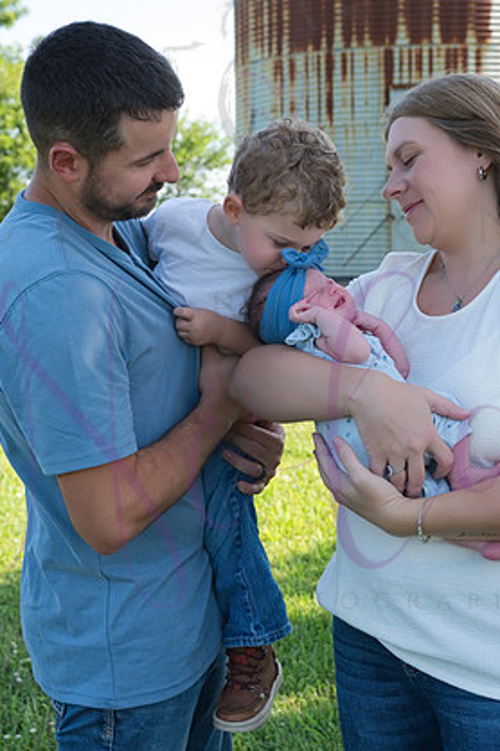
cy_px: 305
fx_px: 1273
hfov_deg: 22.2
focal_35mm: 61
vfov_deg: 32.8
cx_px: 281
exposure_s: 1/320
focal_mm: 44
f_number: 6.3
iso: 400
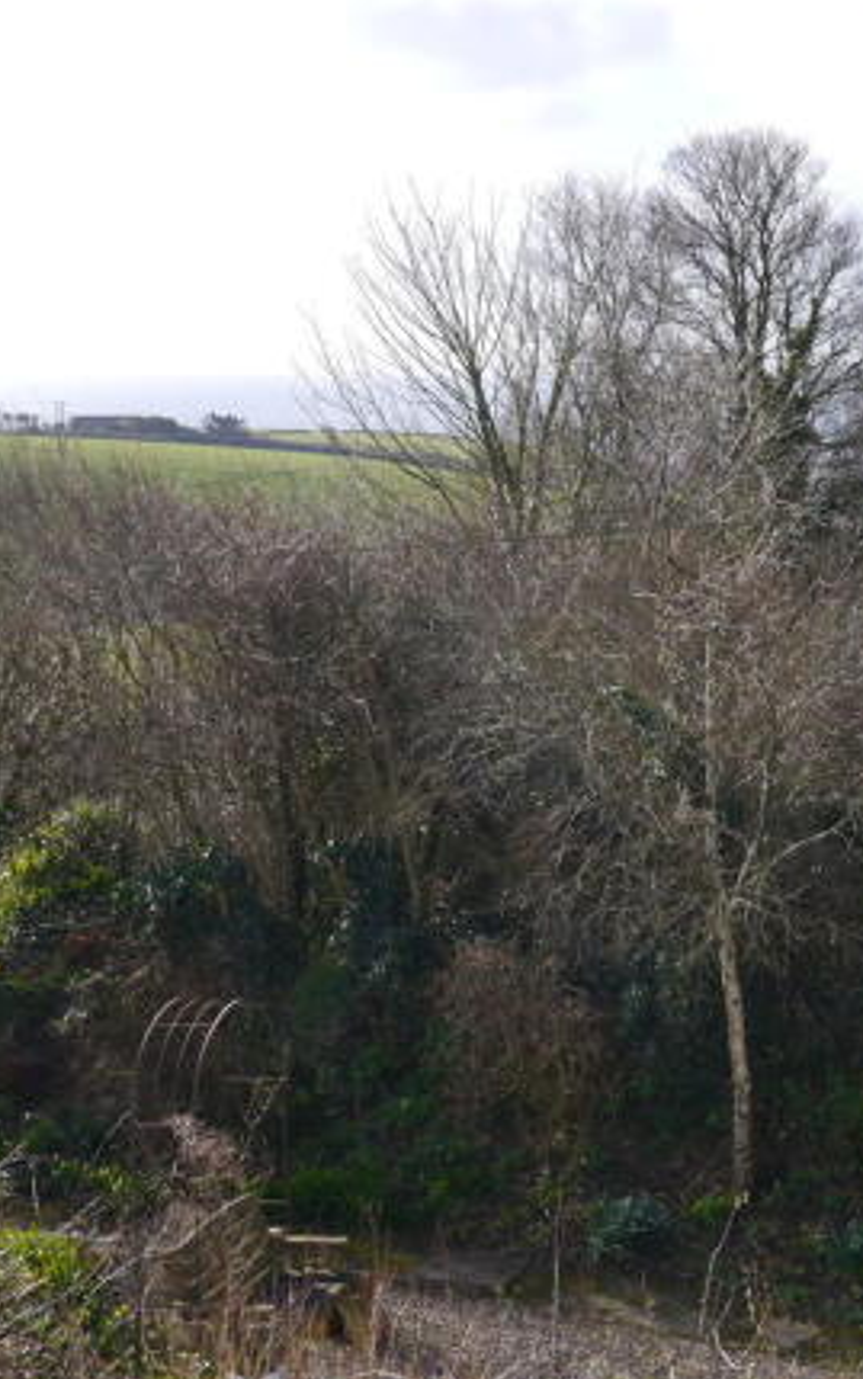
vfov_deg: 31.1
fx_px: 2482
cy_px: 691
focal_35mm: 66
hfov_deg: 19.7
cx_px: 561
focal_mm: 23
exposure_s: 1/250
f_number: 7.1
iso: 160
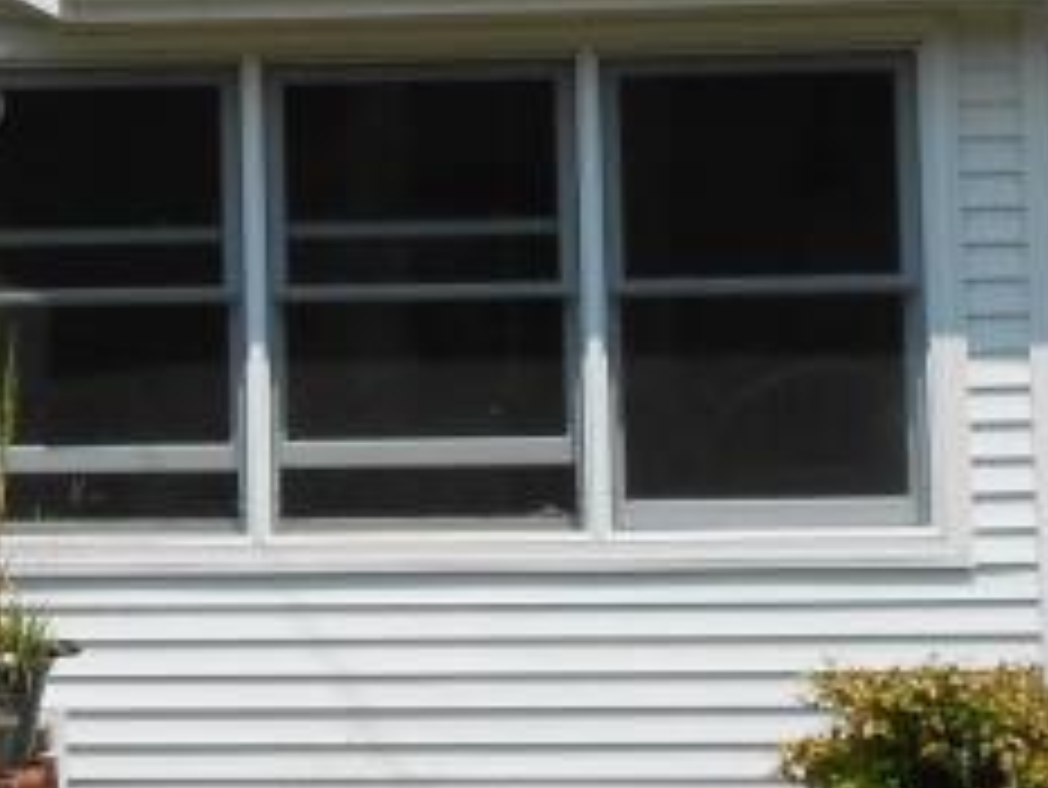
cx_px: -445
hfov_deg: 11.4
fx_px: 5059
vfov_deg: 8.9
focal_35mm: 167
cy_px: 90
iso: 80
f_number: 4.2
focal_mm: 6.8
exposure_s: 1/1000
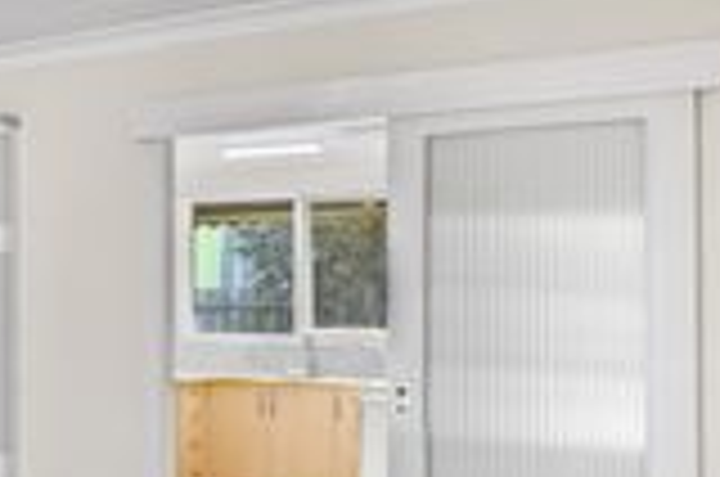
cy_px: 308
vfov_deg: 25.3
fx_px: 1058
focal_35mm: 53
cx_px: -238
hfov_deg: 29.5
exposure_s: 1/13
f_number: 8
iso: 400
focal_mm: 18
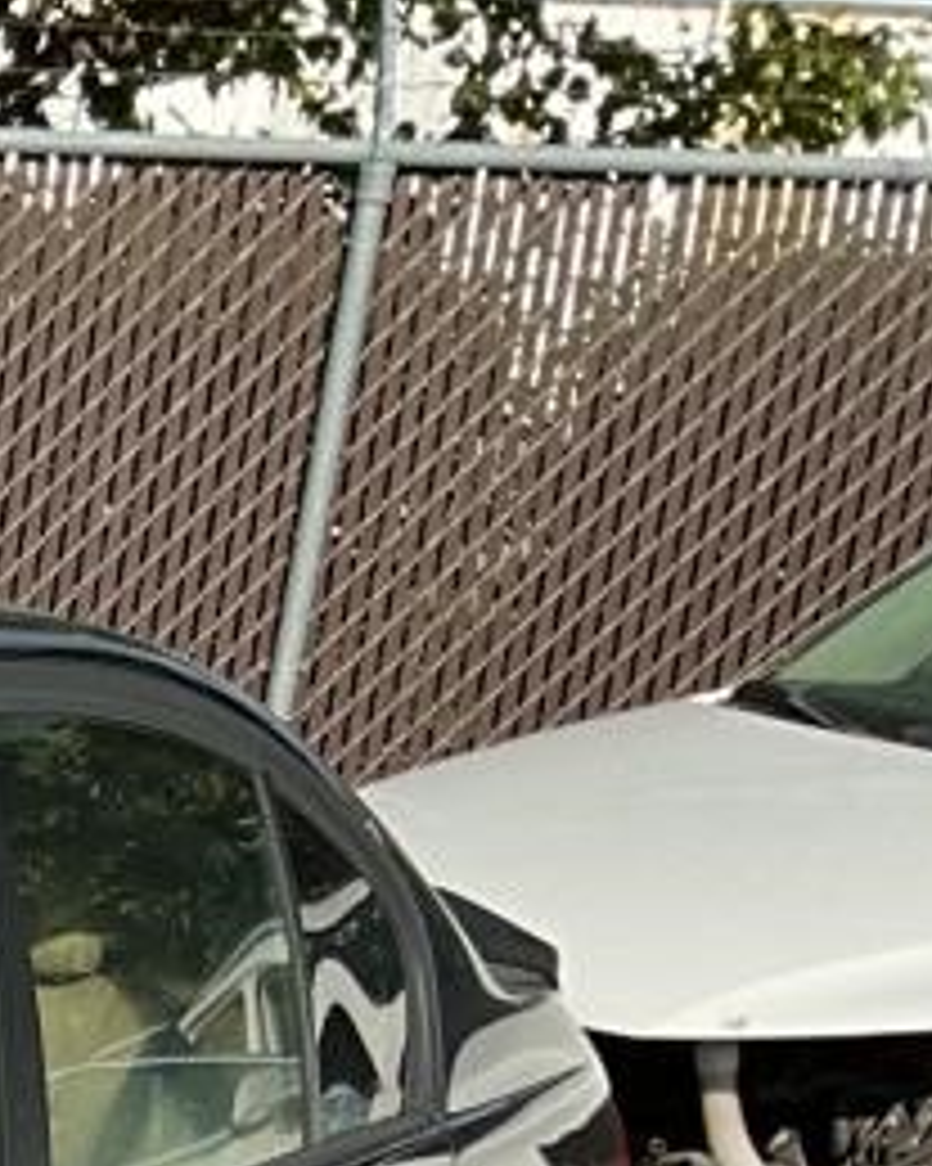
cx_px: -1675
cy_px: 2071
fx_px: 4830
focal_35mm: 140
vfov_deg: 12.6
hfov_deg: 9.2
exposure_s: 1/1195
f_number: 1.8
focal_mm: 3
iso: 16
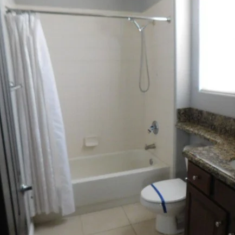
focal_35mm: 30
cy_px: 118
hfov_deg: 53.7
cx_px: 139
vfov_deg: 54.0
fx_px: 230
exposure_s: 1/8
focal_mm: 4
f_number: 3
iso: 500
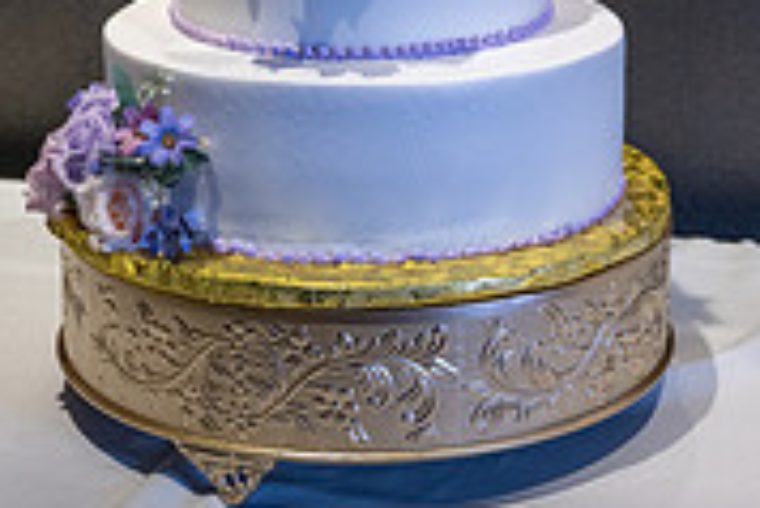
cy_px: -186
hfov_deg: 19.6
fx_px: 2197
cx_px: 440
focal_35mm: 104
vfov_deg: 12.7
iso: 800
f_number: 2.8
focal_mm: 30.5
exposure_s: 1/100
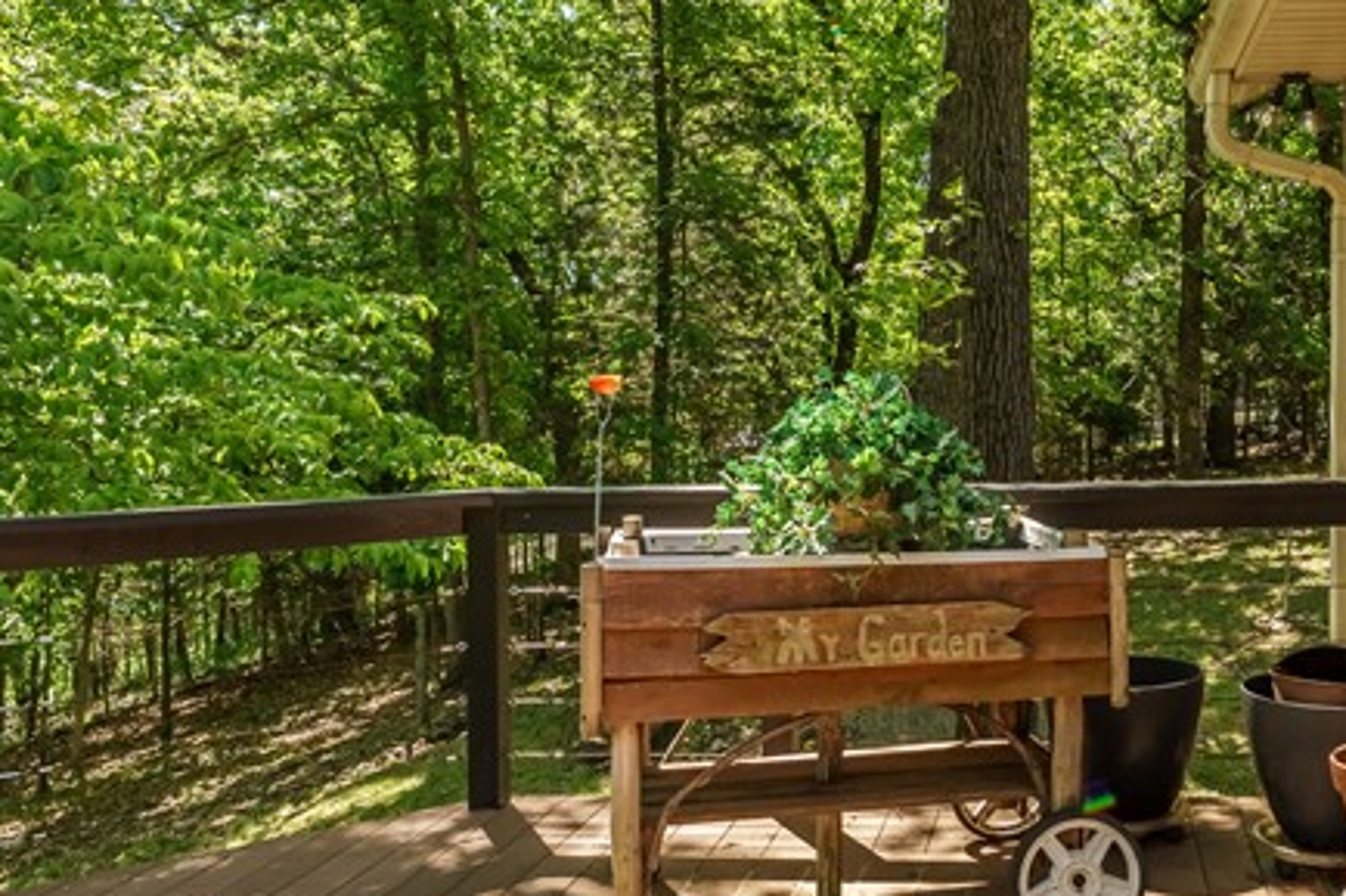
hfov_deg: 53.3
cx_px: 907
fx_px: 1308
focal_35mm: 35
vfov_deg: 37.7
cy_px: 374
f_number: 8
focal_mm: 14
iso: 200
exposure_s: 1/2000
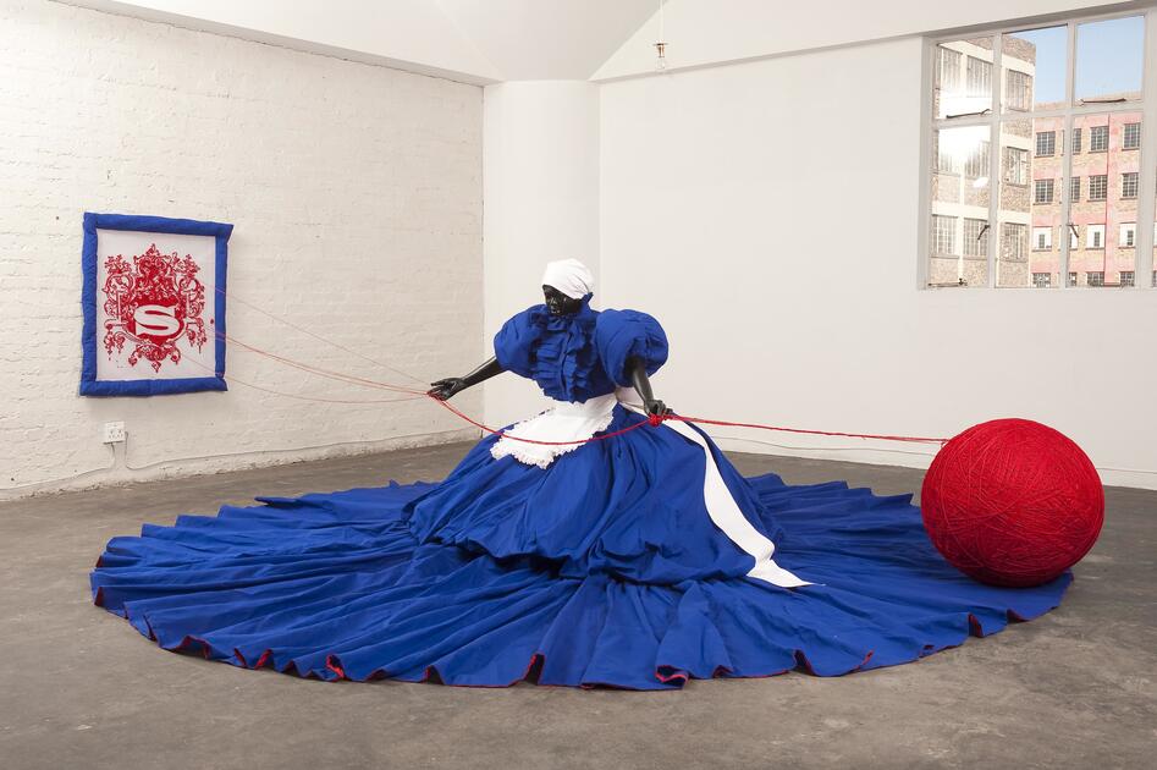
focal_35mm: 38
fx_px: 1220
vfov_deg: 35.0
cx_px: 578
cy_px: 385
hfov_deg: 50.7
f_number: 11
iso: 200
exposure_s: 1/60
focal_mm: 38
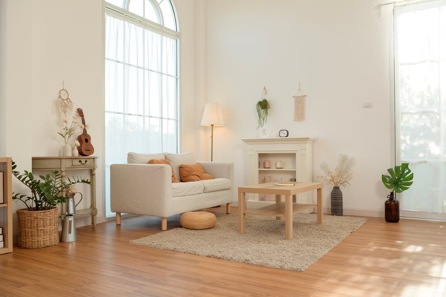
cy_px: 148
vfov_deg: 42.3
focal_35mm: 31
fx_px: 384
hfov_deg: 60.3
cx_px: 223
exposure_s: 1/320
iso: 400
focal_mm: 31
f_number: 4
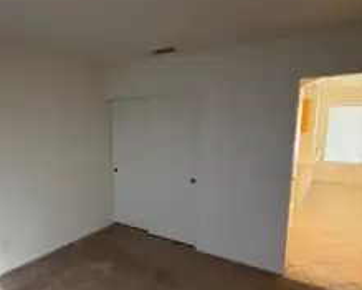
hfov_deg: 67.4
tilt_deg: -8.5
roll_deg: +1.1
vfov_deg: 56.4
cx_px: 144
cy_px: 171
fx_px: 268
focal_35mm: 25
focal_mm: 2.22
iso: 200
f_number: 2.2
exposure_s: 1/60
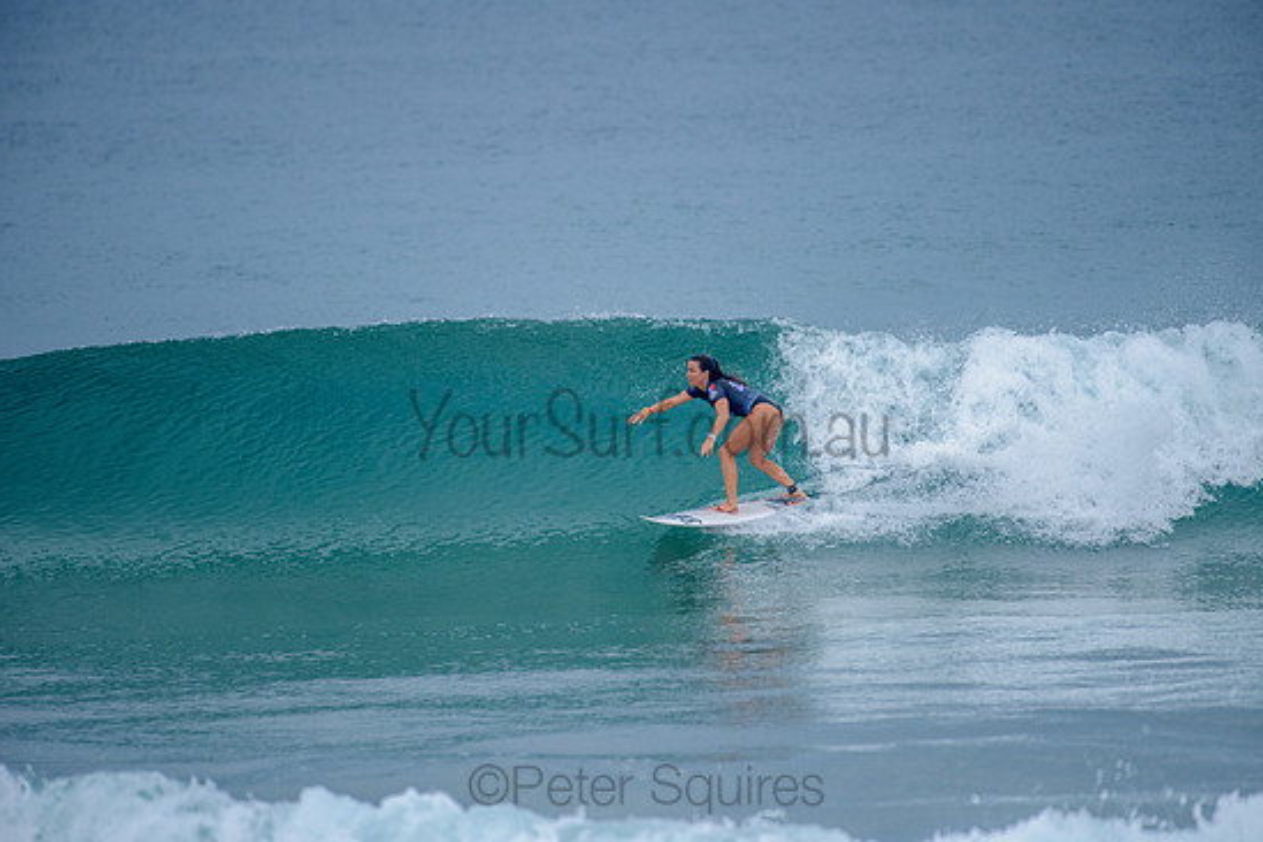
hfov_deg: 4.1
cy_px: 404
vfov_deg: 2.7
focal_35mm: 507
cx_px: 646
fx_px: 17786
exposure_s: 1/2000
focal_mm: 480
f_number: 5.6
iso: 500
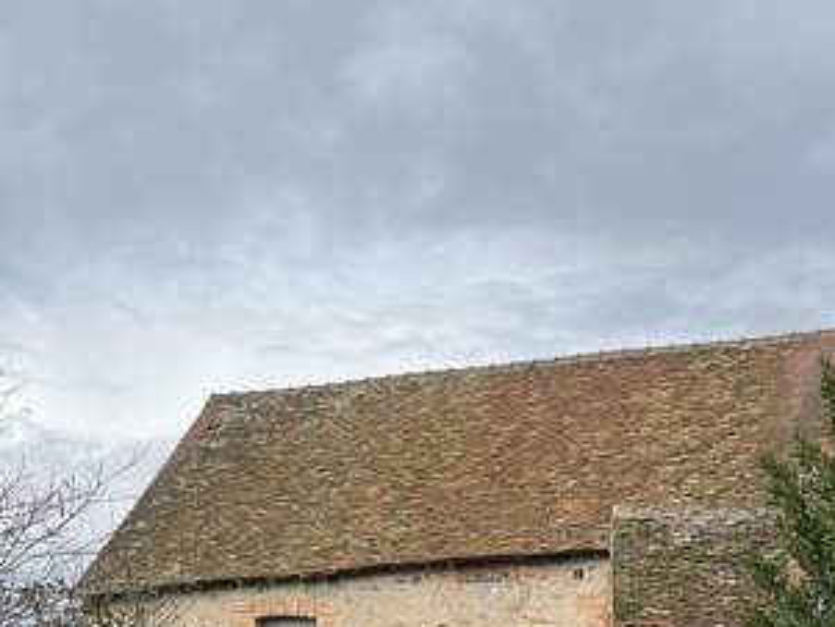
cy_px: 608
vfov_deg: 20.7
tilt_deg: +7.3
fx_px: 1665
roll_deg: -0.5
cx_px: 466
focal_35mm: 69
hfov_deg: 28.1
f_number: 1.6
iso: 50
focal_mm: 5.1
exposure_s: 1/2101
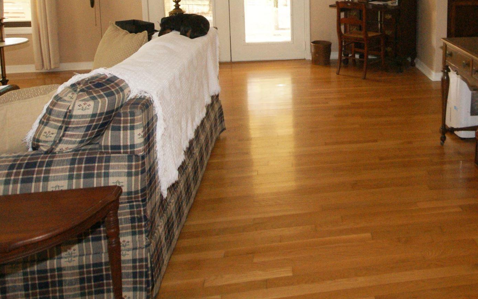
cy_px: 5
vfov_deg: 34.2
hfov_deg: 53.9
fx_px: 443
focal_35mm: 34
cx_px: 364
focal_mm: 10
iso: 400
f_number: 5.6
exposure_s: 1/60
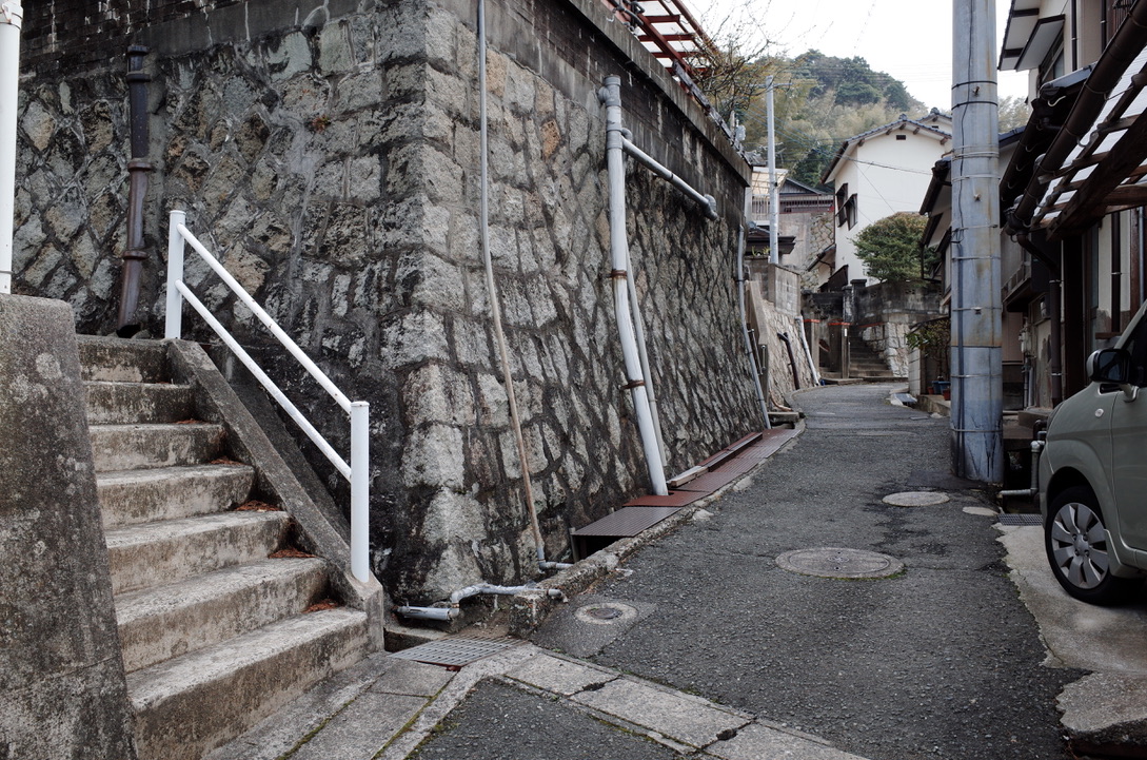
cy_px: 380
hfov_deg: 65.6
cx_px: 574
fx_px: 890
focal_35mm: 28
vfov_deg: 46.2
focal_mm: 18.3
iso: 100
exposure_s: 1/125
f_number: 5.6
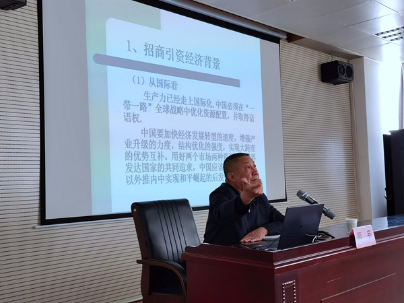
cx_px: 202
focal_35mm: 41
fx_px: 479
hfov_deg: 45.8
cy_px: 152
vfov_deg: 35.1
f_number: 1.9
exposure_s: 1/50
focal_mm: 5.58
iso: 125
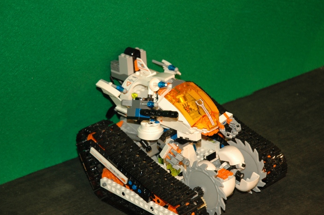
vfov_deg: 11.5
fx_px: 1070
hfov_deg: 17.2
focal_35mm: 119
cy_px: 119
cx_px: 177
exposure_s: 1/60
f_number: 4.5
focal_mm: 70
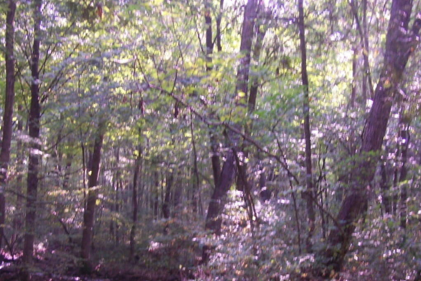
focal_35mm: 53
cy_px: 219
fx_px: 620
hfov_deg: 37.5
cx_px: 211
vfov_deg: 25.2
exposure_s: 1/30
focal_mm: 6.3
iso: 140
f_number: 2.8
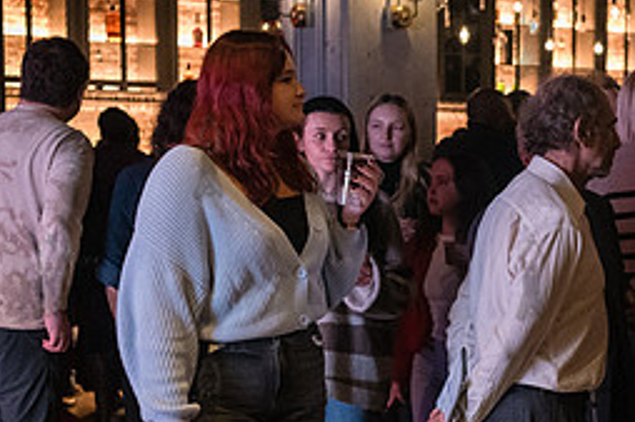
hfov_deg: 24.9
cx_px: 530
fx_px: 1410
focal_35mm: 80
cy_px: 276
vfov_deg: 17.0
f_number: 3.5
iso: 8000
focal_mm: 35
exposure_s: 1/250
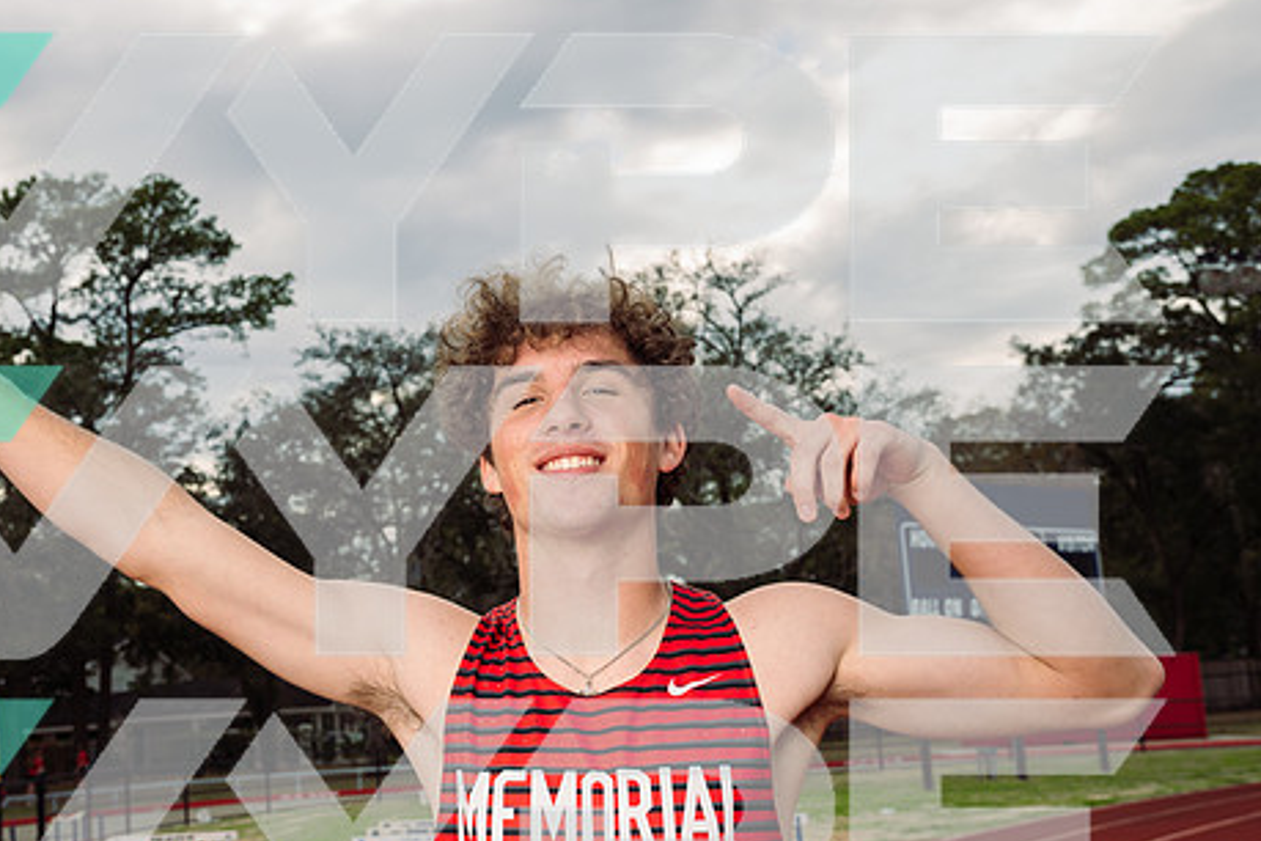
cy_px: 513
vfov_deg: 31.1
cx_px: 475
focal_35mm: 43
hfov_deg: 45.1
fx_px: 1506
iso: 125
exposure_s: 1/200
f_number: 7.1
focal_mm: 34
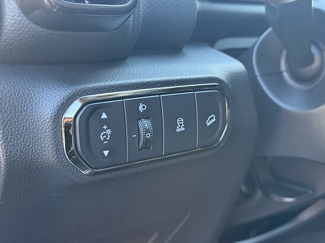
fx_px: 450
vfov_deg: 30.2
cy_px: 122
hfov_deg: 39.7
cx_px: 162
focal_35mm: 48
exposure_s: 1/60
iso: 125
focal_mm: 6.76
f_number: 1.78
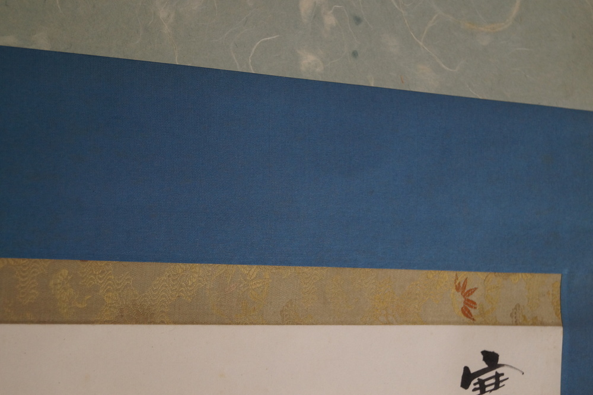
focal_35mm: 52
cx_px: 296
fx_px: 864
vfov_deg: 25.7
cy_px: 198
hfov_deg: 37.9
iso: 1000
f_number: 5
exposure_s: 1/160
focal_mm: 35
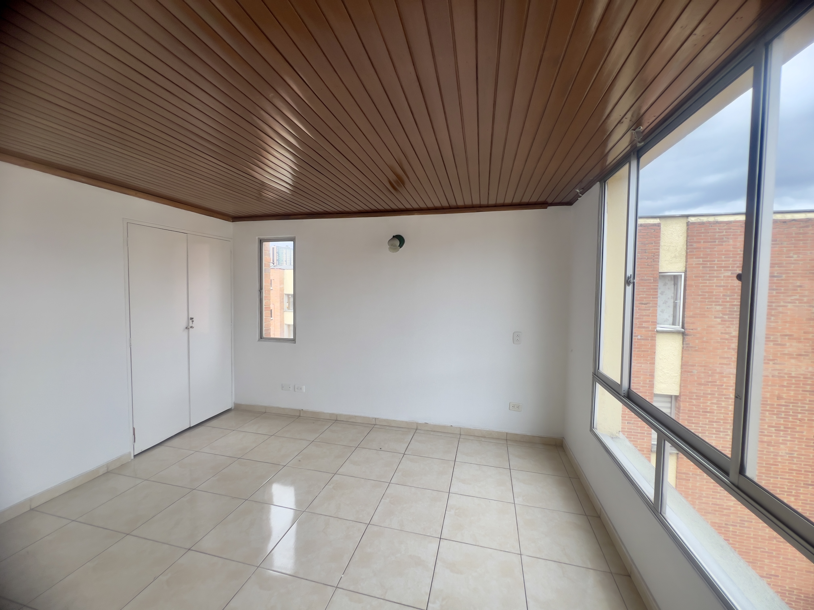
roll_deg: -0.5
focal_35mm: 13
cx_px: 407
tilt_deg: -2.9
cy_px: 305
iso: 32
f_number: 1.8
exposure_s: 1/268
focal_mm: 1.57
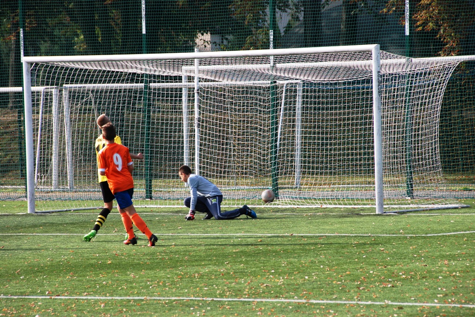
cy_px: 158
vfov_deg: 4.6
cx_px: 238
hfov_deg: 6.9
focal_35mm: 300
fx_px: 3962
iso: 400
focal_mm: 200
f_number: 5.6
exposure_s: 1/320
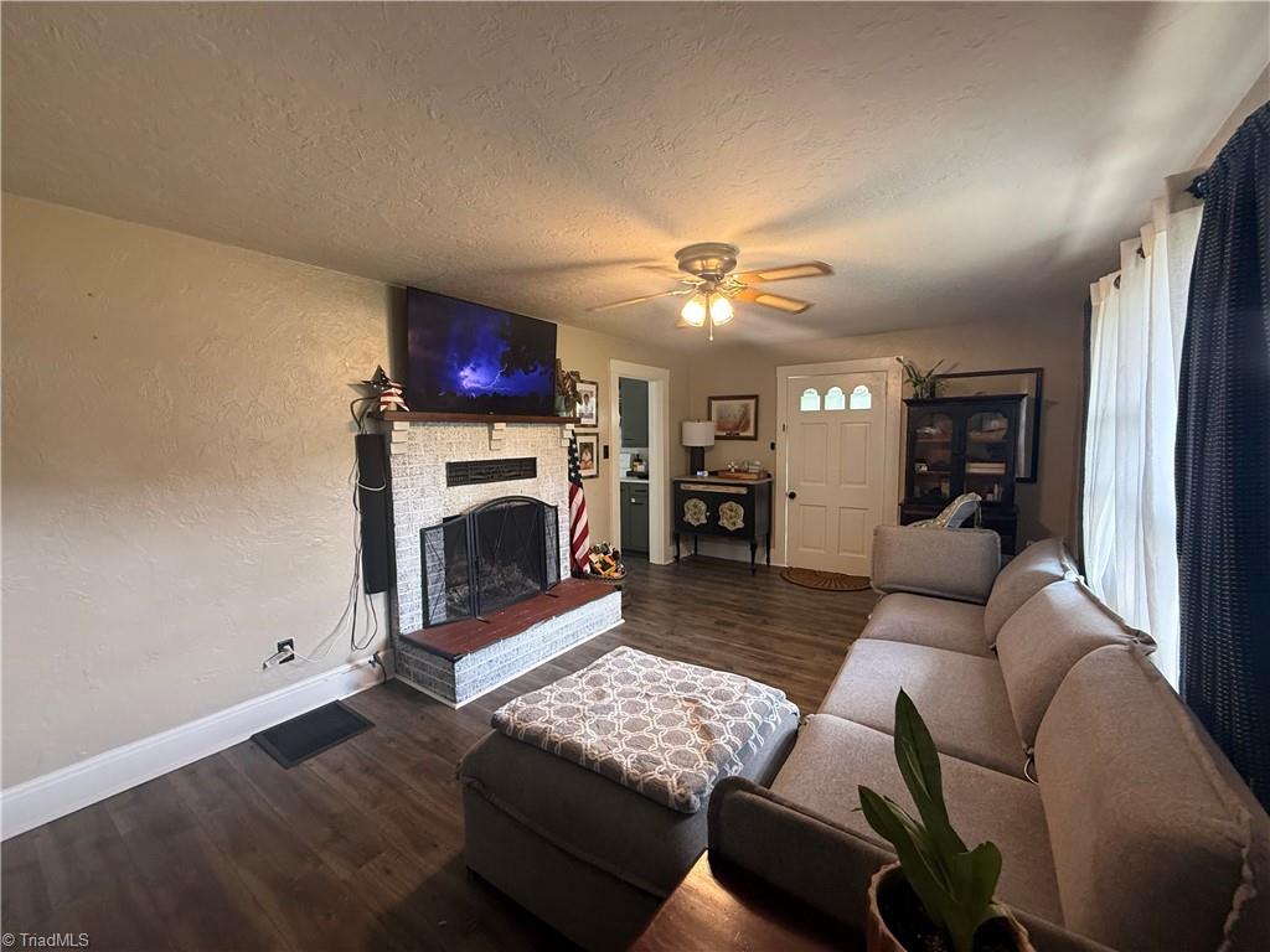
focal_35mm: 14
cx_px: 635
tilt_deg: -3.6
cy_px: 476
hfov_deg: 102.1
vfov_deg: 85.7
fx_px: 514
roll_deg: +1.2
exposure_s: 1/60
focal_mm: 2.22
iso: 250
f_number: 2.2
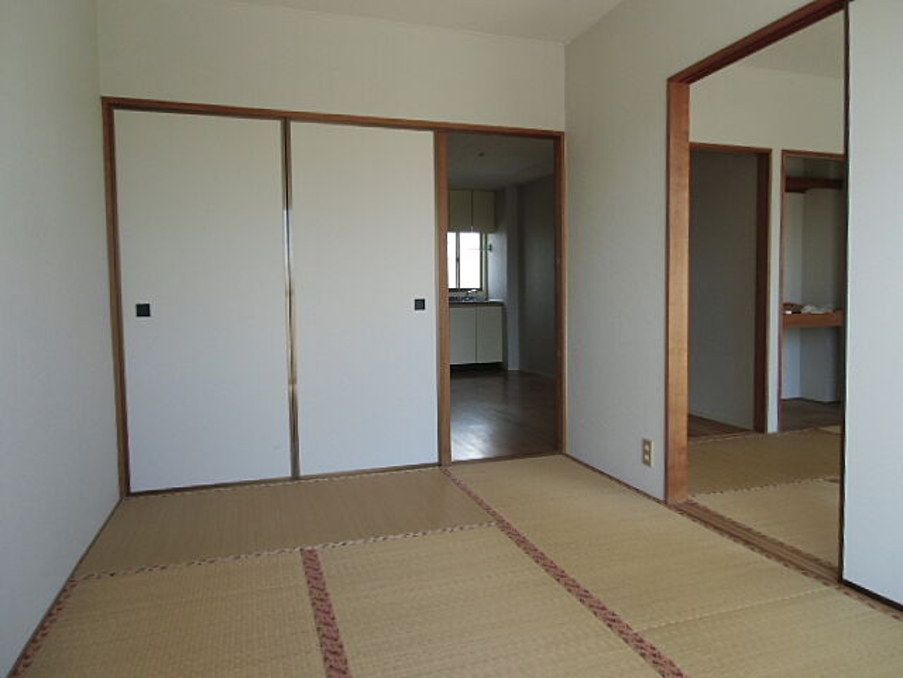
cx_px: 452
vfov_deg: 56.8
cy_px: 339
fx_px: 626
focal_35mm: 24
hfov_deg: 71.6
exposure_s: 1/100
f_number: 3
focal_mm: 4.24
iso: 100
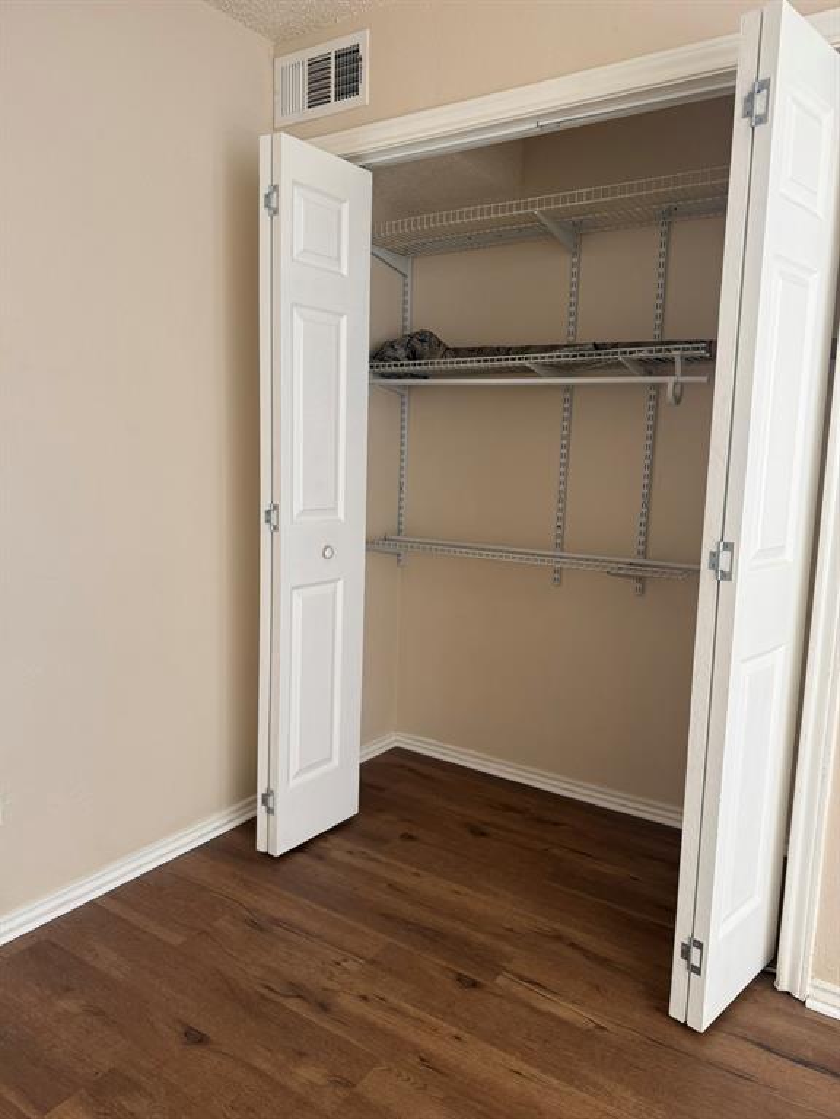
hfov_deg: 56.8
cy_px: 560
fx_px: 777
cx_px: 420
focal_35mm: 24
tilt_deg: -6.2
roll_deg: -1.9
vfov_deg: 71.6
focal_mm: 6.76
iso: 160
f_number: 1.78
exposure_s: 1/120
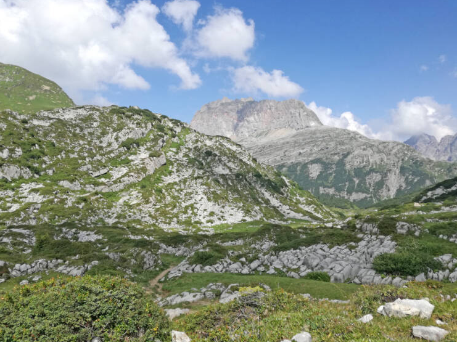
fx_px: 369
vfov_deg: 49.7
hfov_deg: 63.5
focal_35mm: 28
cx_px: 221
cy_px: 174
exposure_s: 1/1205
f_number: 2
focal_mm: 3.79
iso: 50
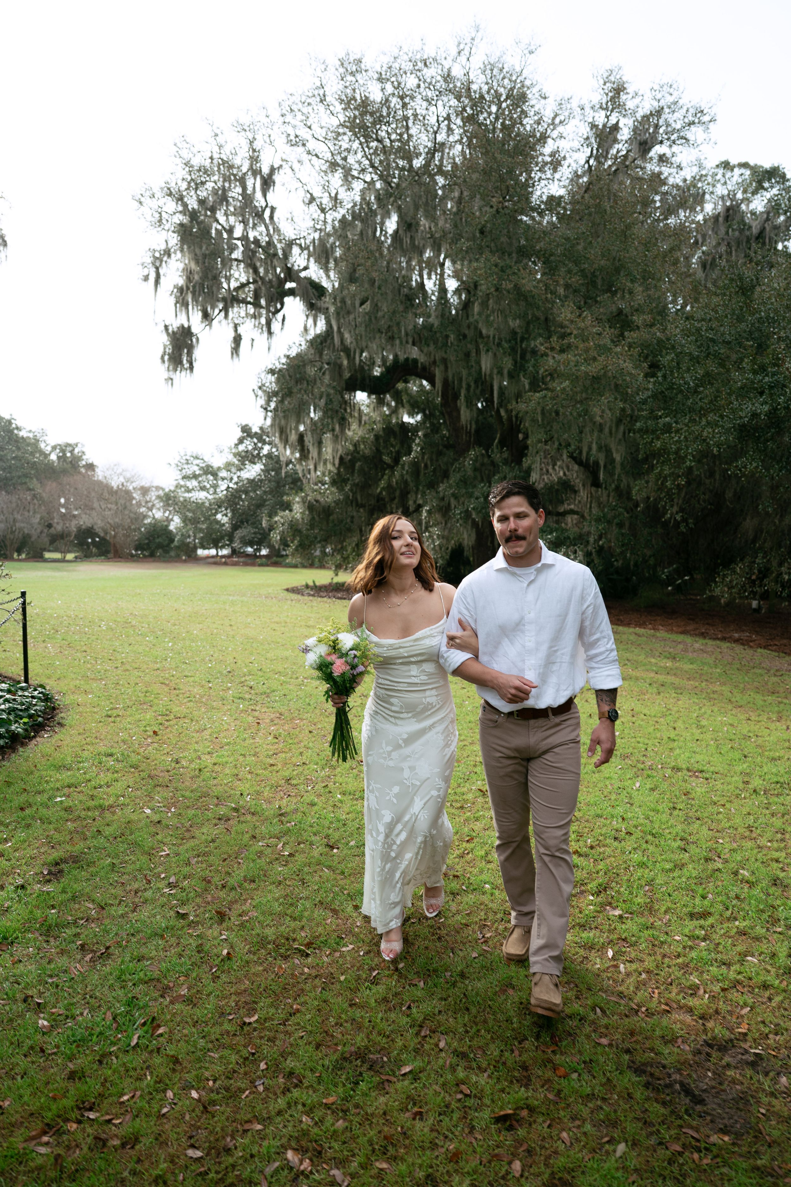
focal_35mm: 24
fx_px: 791
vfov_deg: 73.7
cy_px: 594
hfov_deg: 53.1
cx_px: 396
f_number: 2.8
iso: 100
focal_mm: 24
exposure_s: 1/1000
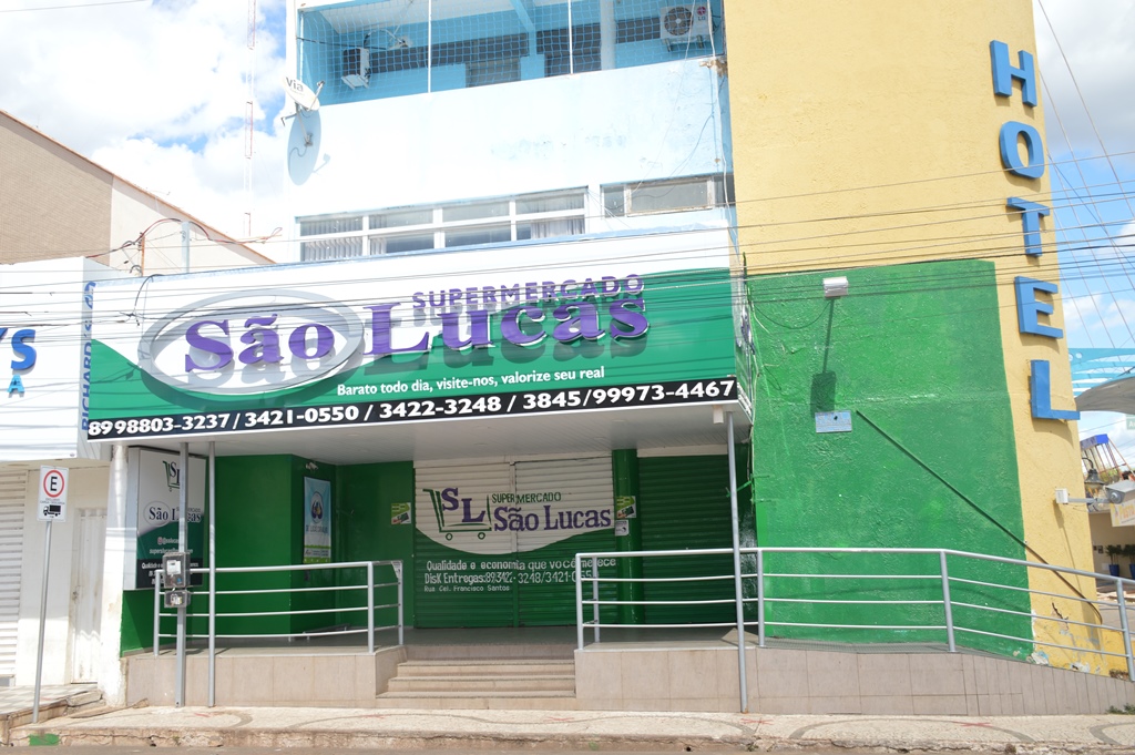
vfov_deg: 38.3
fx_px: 1087
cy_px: 378
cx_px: 568
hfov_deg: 55.1
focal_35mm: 34
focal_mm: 23
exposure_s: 1/200
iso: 100
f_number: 8
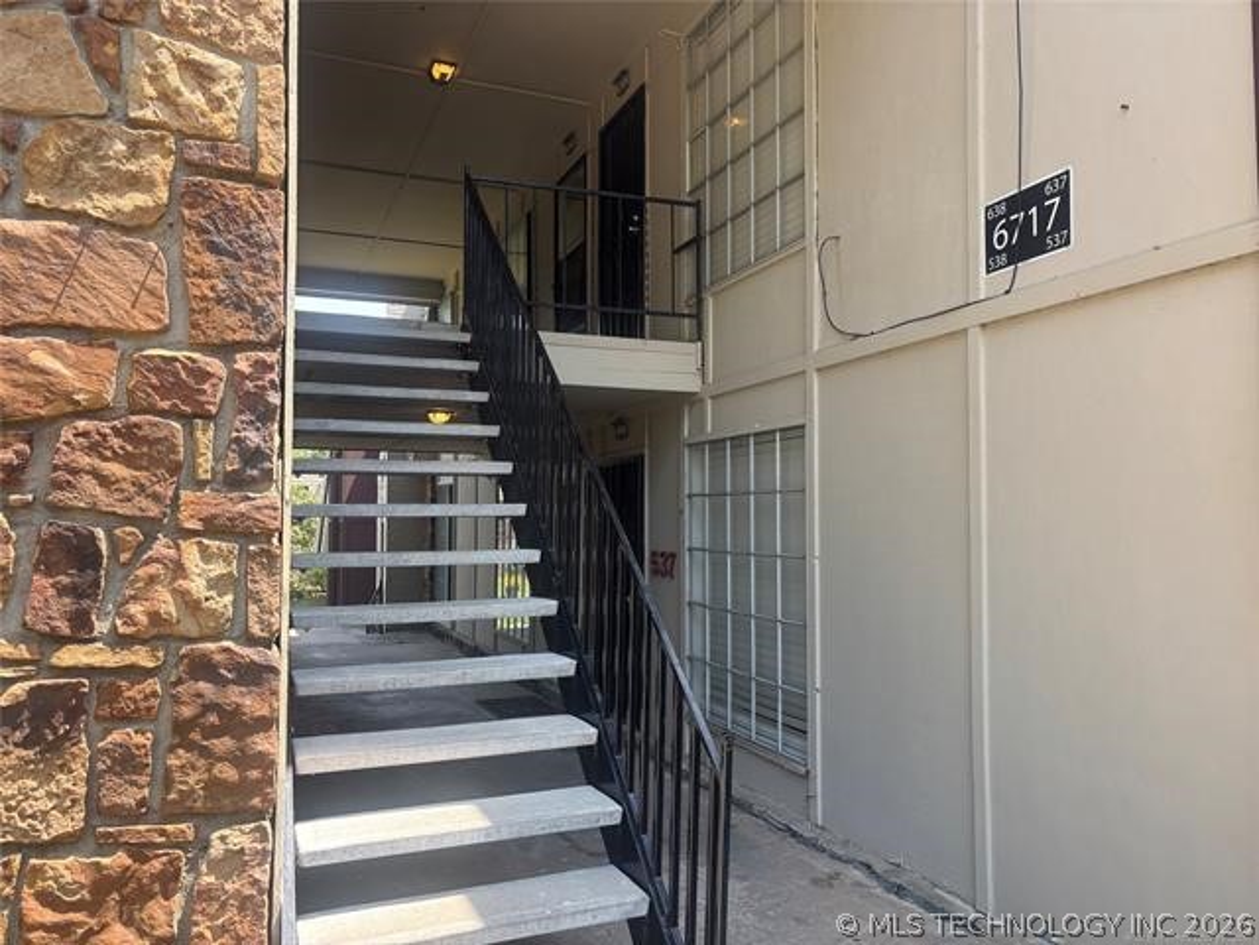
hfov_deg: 67.3
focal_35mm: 26
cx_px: 630
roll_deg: -0.5
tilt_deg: +1.7
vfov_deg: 53.1
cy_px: 472
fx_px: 946
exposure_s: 1/454
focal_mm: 5.96
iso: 50
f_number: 1.6
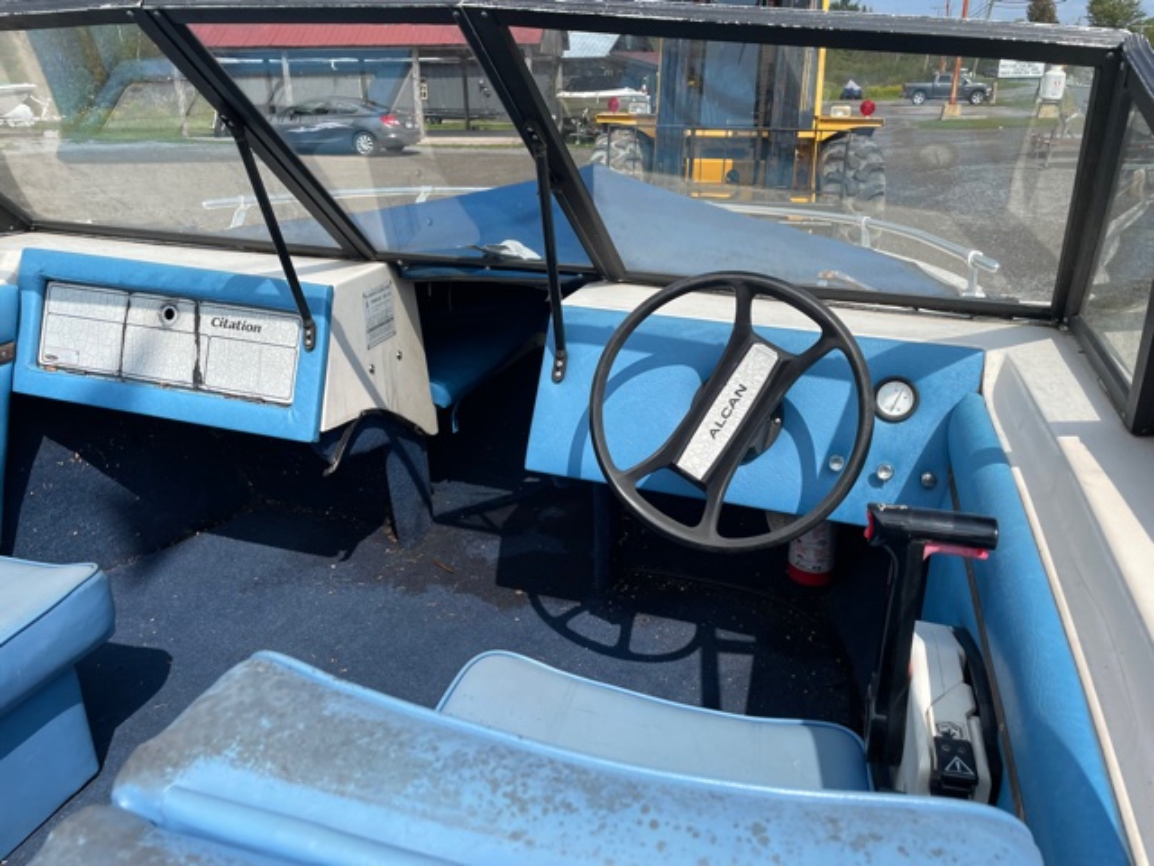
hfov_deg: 67.3
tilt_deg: -21.8
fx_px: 867
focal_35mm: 26
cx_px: 577
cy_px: 433
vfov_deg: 53.1
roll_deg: +1.7
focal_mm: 4.2
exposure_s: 1/3205
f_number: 1.6
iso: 32
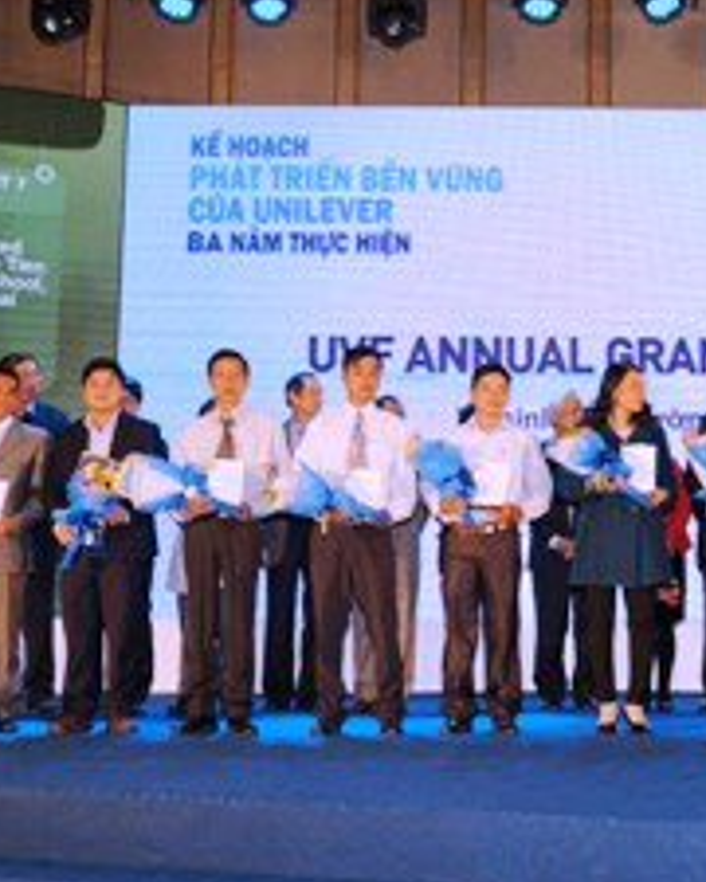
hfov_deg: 26.6
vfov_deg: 33.5
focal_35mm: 56
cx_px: 565
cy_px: 363
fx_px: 1463
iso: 200
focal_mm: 30
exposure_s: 1/100
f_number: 5.6
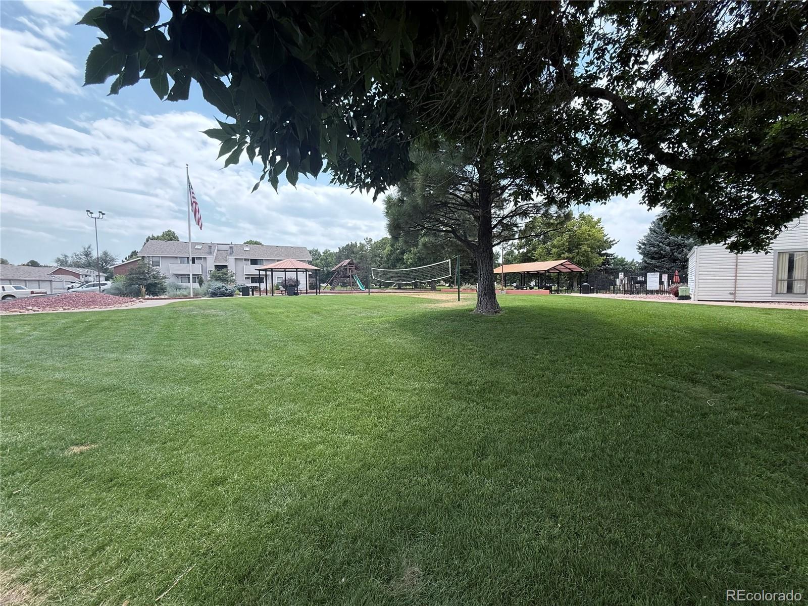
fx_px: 327
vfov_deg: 85.7
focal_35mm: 14
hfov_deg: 102.1
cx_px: 404
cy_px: 303
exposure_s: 1/1613
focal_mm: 2.22
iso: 64
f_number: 2.2
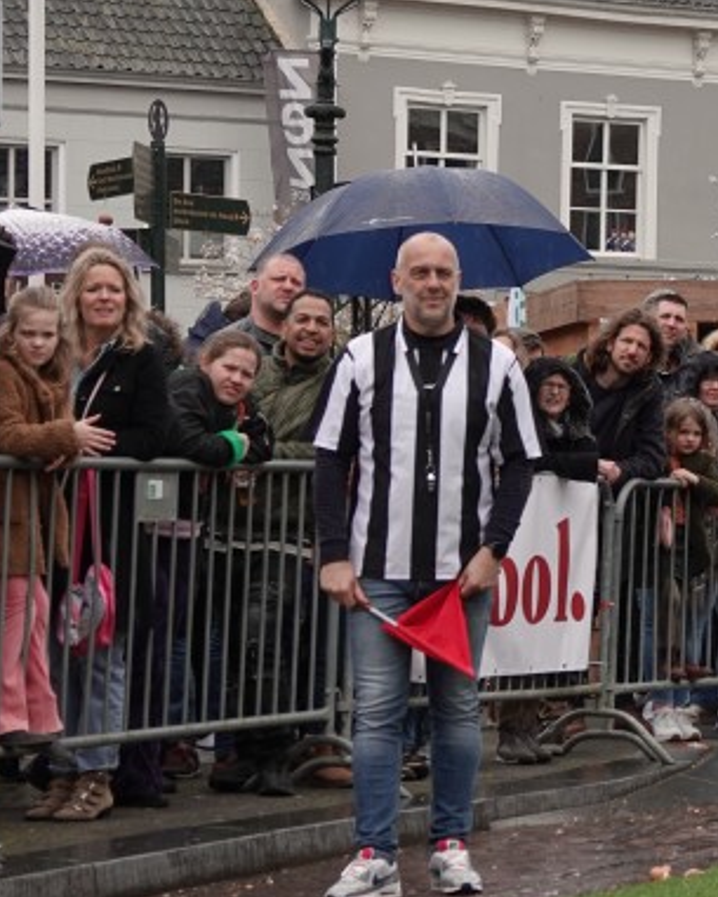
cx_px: 958
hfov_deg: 10.5
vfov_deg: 13.4
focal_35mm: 144
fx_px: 3823
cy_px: 308
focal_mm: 23.95
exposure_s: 1/320
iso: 100
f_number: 3.5
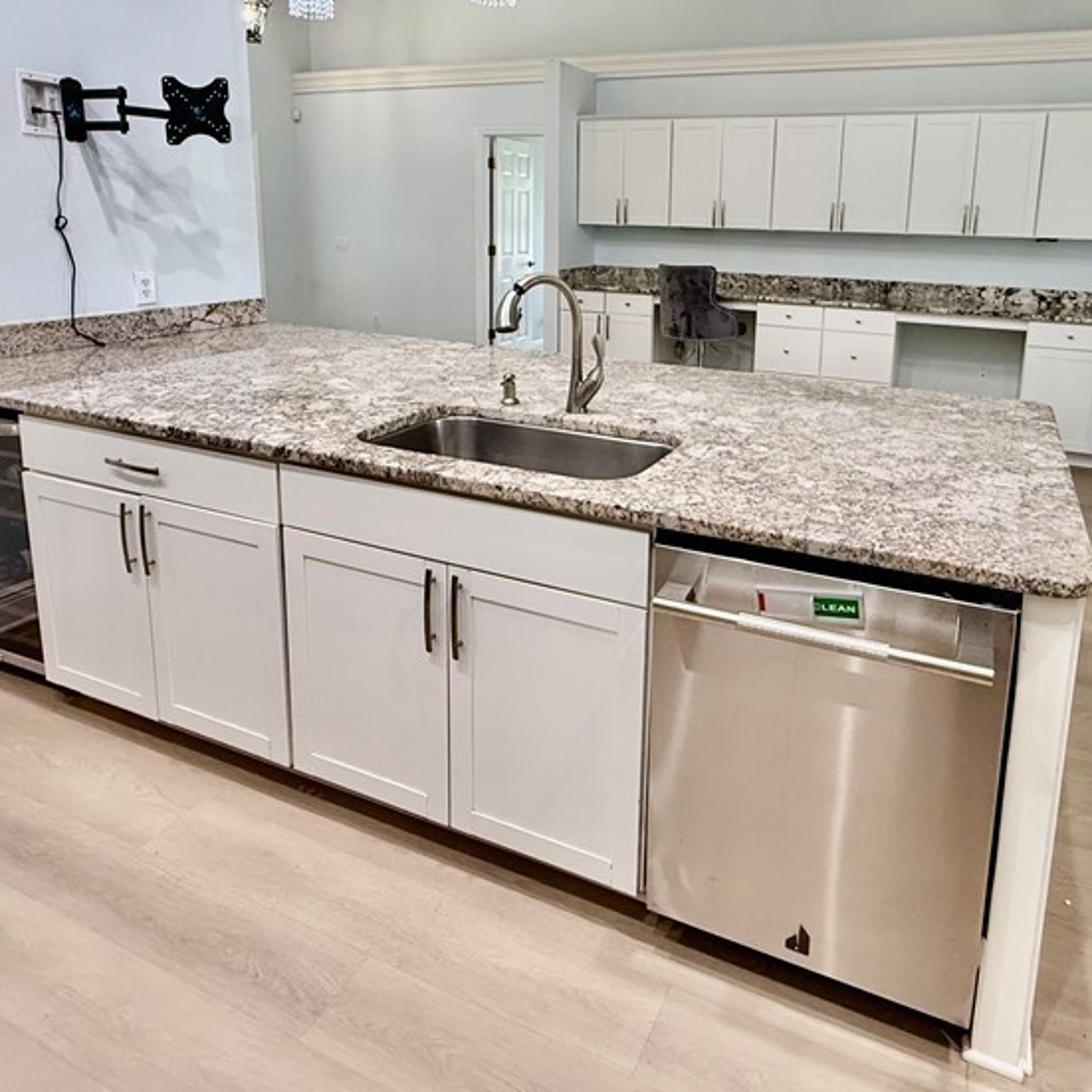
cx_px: 654
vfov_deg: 65.5
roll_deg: -1.9
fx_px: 821
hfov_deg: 66.6
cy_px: 363
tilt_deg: -9.9
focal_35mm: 23
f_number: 2.2
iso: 250
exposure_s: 1/120
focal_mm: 2.22
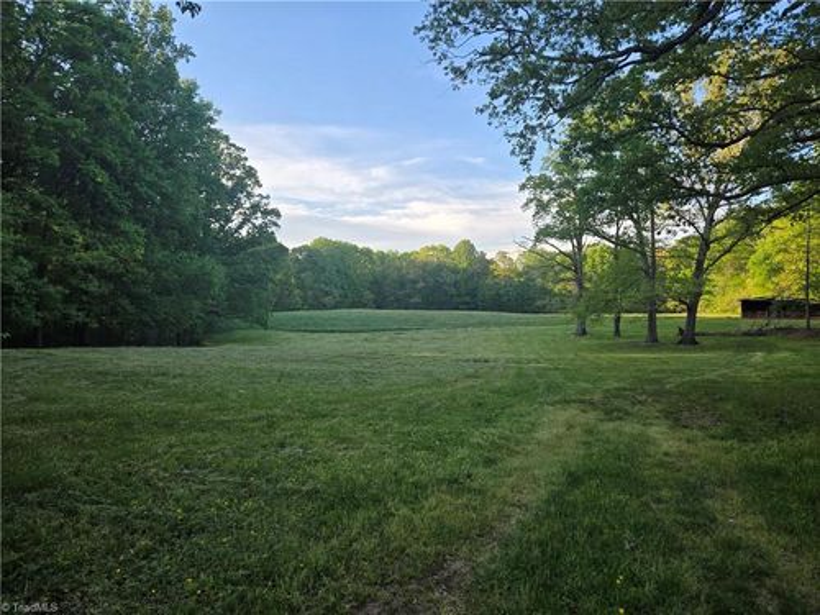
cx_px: 410
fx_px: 545
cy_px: 308
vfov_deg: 58.9
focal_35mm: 23
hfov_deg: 73.9
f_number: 1.8
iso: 25
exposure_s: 1/598
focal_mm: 5.4
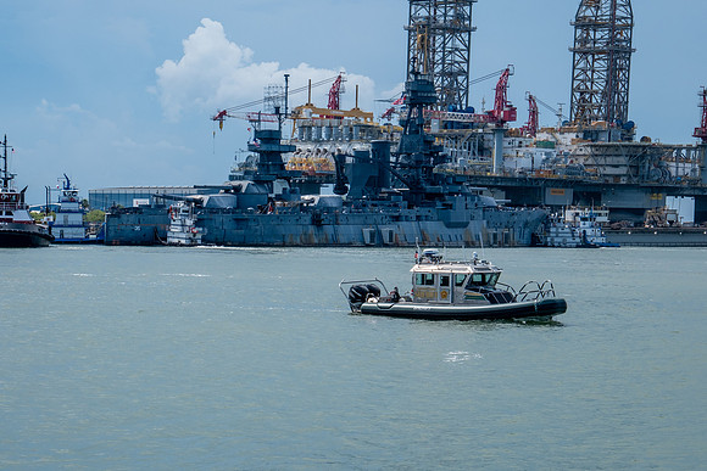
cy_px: 236
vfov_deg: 13.1
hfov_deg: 19.6
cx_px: 354
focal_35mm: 104
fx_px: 2049
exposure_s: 1/280
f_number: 11
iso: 160
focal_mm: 65.2
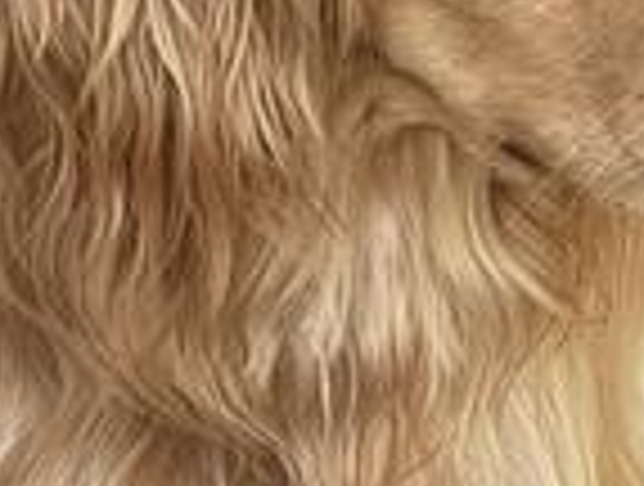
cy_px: 40
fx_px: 1623
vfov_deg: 16.8
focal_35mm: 87
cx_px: 284
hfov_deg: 22.4
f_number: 1.6
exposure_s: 1/12
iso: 640
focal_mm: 5.96
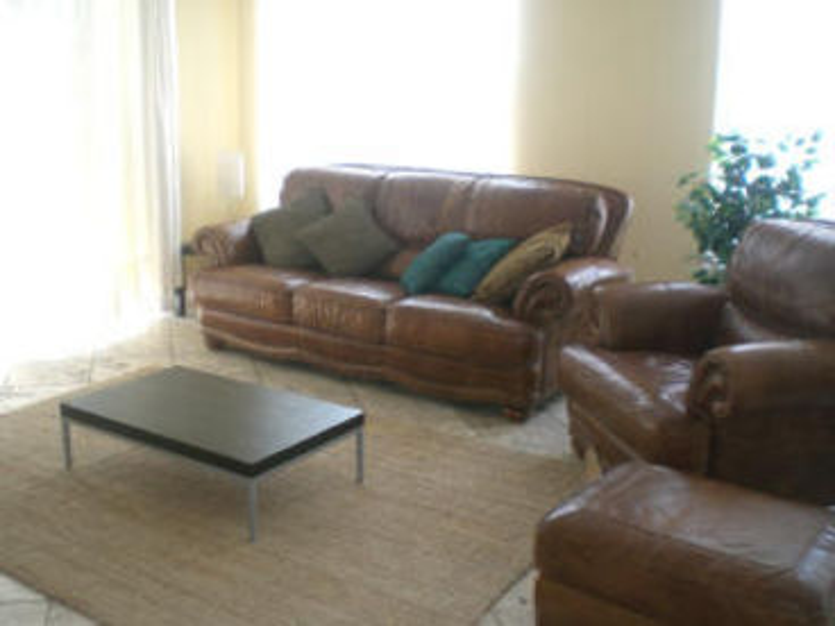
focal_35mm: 38
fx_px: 917
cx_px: 418
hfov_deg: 49.0
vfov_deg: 37.7
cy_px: 313
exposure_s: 1/80
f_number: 3.1
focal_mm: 6.3
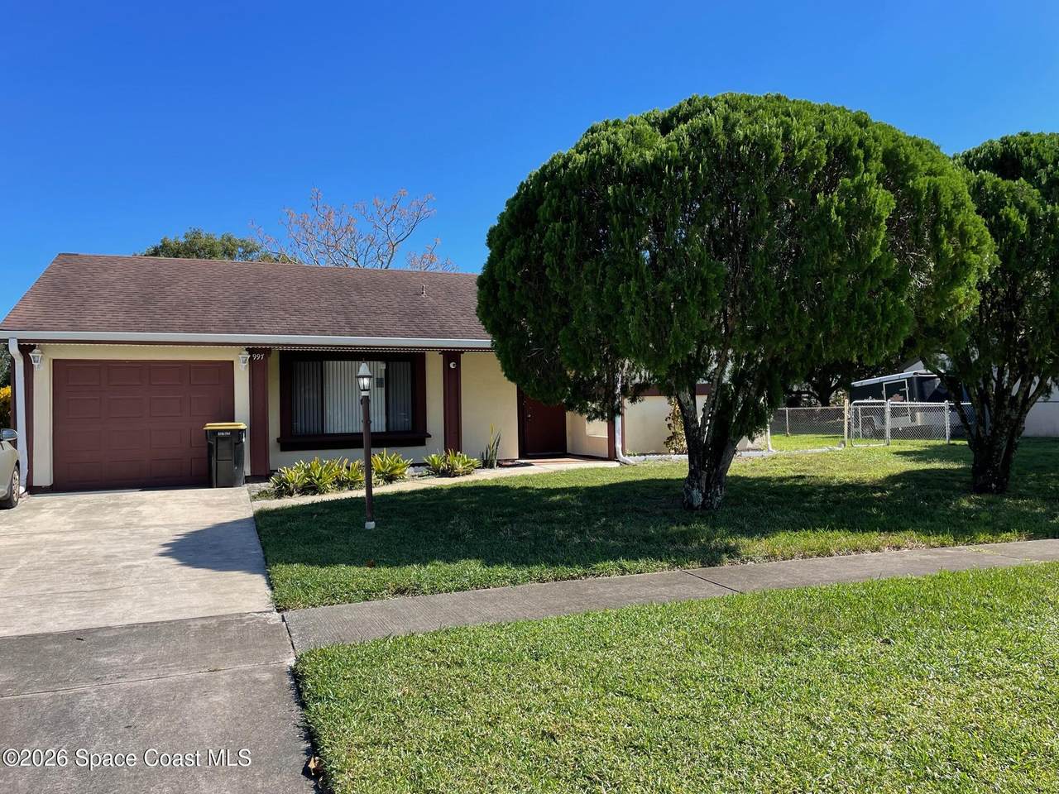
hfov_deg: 67.3
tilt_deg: +2.0
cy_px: 397
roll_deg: +1.4
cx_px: 530
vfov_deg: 53.1
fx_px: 795
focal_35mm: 26
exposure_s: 1/1887
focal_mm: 4.2
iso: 32
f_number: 1.6
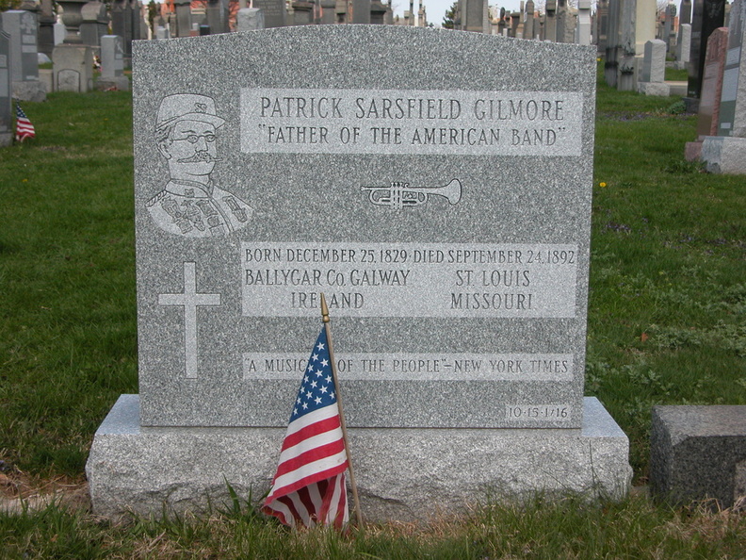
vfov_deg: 25.2
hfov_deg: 33.2
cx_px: 373
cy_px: 280
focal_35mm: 58
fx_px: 1250
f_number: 3.1
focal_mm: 14.7
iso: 100
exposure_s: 1/907
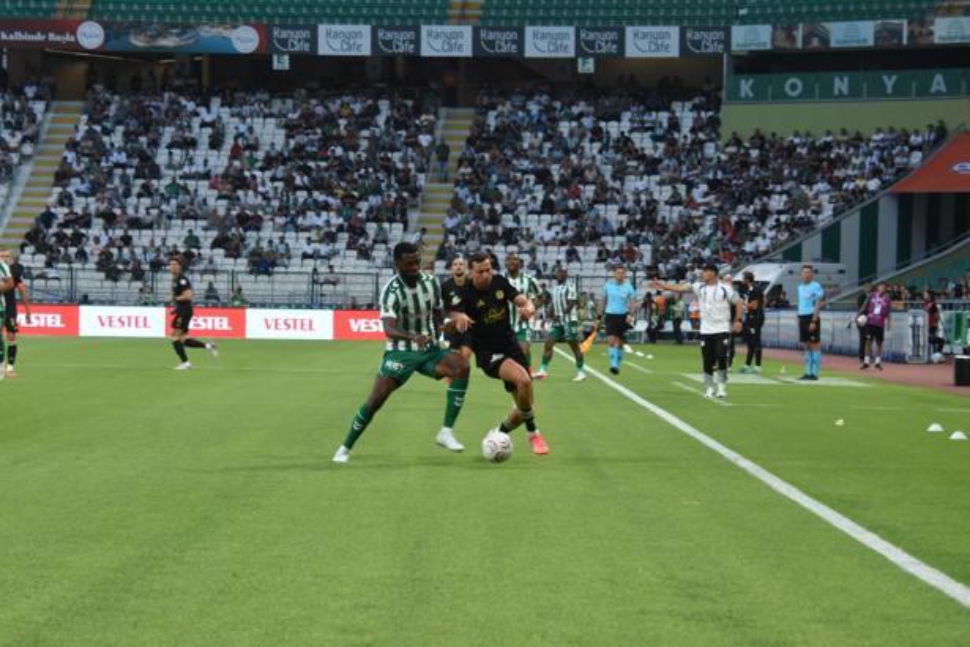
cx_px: 485
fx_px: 3637
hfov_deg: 15.2
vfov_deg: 10.2
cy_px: 324
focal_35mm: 135
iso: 1000
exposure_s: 1/250
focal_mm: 90
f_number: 5.6
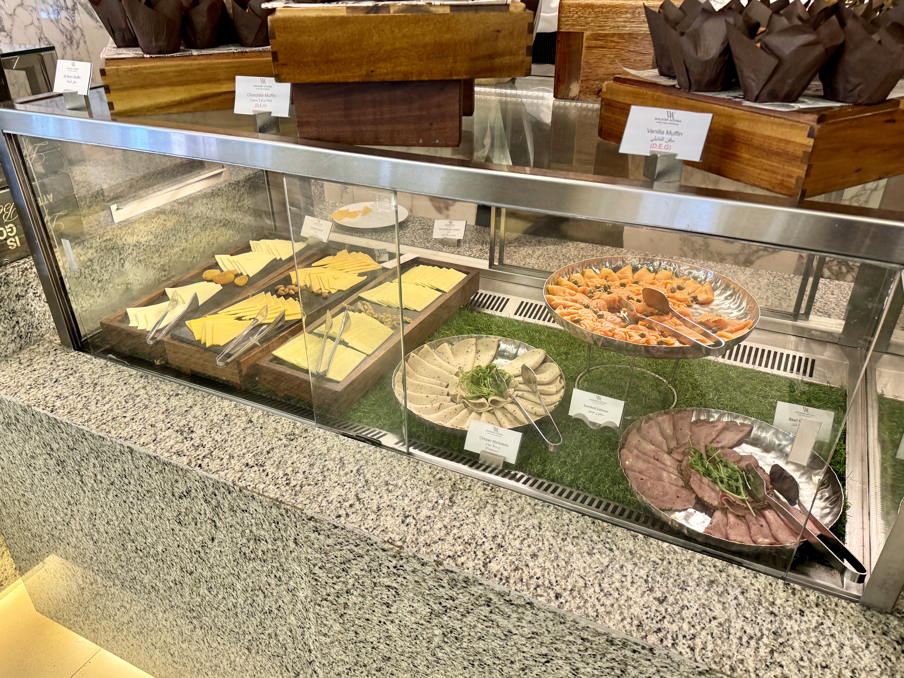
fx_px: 679
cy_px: 357
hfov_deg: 67.3
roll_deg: +1.1
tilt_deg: -33.2
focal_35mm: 26
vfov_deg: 53.0
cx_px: 438
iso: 160
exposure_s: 1/50
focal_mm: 6.86
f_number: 1.78
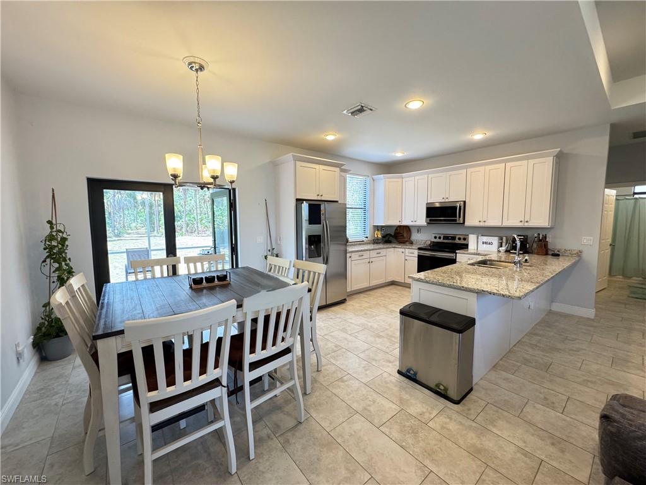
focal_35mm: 14
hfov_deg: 102.1
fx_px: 261
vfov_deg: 85.7
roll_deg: +0.6
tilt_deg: -4.7
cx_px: 323
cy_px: 242
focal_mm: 2.22
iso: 250
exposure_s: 1/120
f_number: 2.2
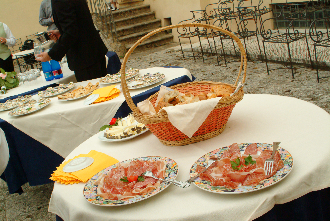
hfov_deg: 46.4
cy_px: 110
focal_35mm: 42
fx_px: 385
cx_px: 165
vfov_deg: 32.0
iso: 800
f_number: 16
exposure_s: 1/90
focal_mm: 28
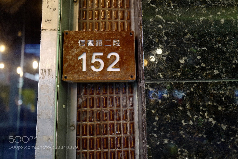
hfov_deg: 65.5
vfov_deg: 46.4
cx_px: 119
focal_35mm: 28
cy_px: 80
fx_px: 185
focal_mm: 28
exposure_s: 1/80
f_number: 1.7
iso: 1600
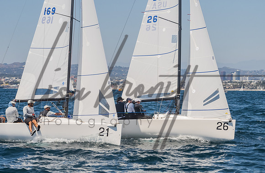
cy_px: 92
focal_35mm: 132
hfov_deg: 15.6
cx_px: 139
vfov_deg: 10.2
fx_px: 966
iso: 640
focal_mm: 82
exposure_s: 1/1250
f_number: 14
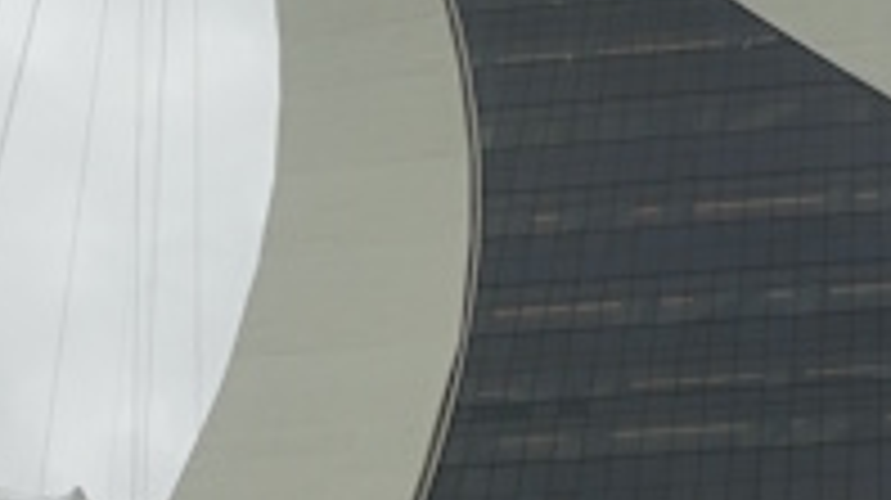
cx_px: 806
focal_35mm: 108
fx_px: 2550
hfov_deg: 19.5
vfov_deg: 11.2
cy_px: 286
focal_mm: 16
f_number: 10
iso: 100
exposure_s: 1/100
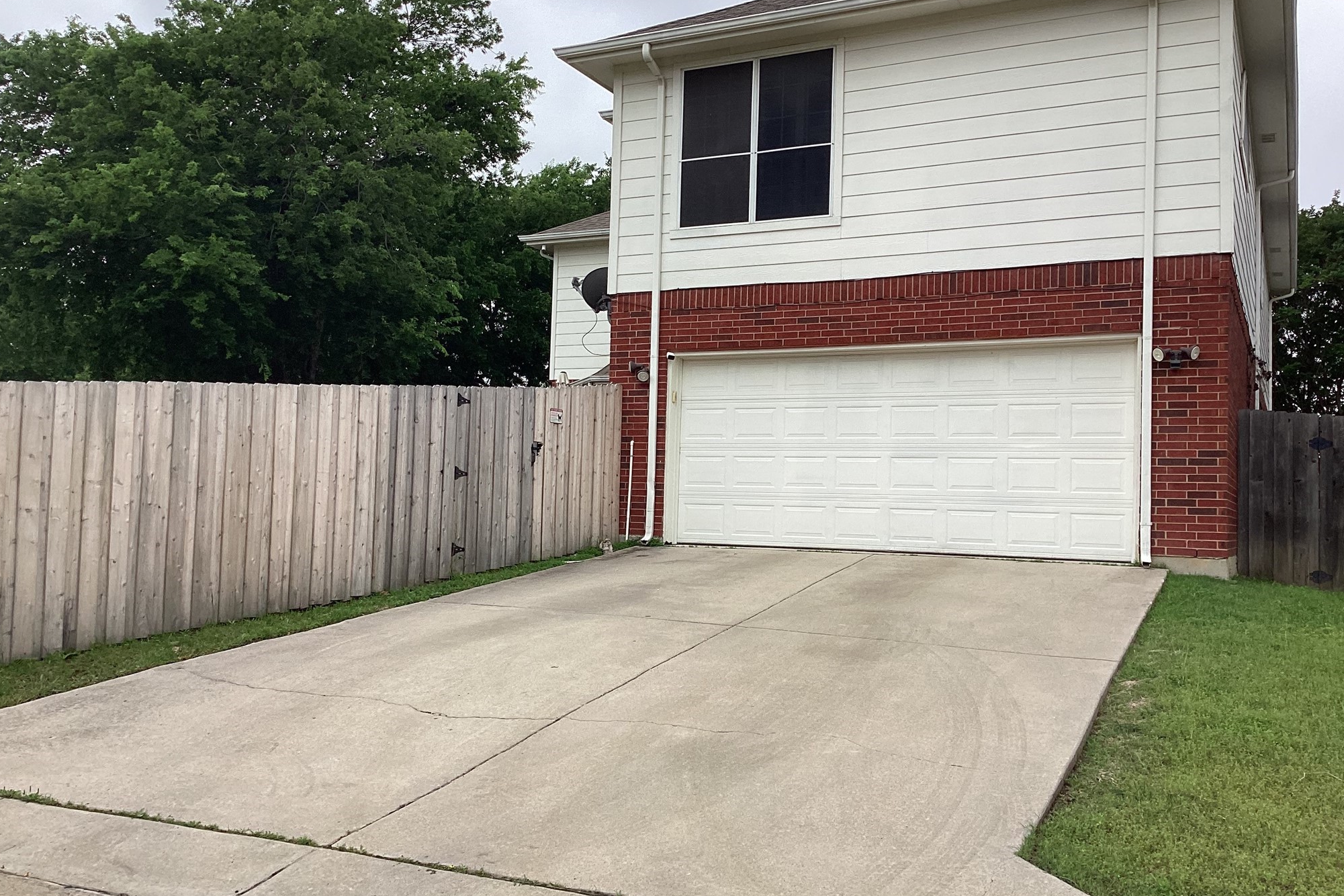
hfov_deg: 57.2
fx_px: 1232
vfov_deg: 40.0
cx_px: 667
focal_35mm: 33
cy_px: 431
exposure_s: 1/574
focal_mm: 3.3
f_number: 2.4
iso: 25
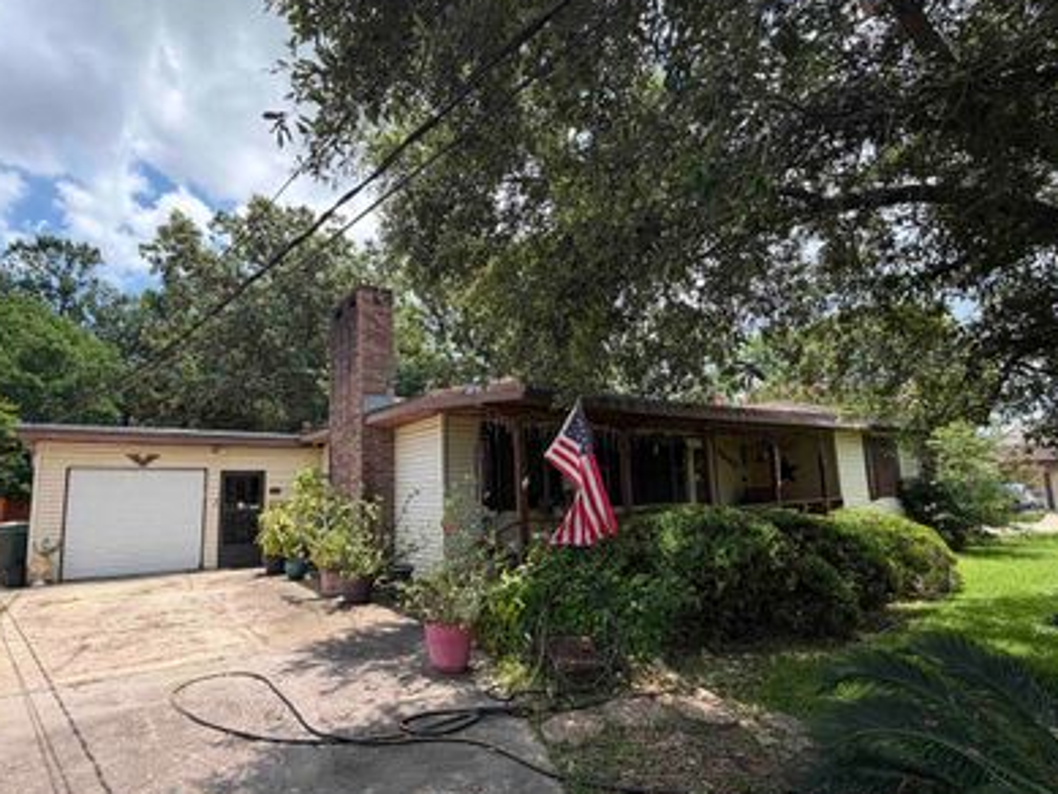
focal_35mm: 18
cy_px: 426
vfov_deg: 71.5
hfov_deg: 87.4
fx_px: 550
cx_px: 471
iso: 40
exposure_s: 1/742
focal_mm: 2.22
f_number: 2.2
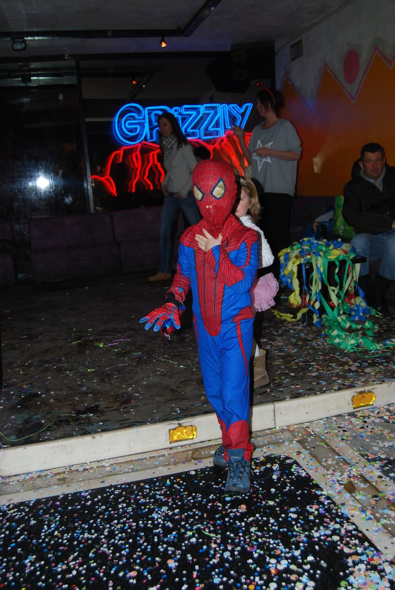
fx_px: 542
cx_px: 198
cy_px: 295
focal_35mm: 33
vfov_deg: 57.2
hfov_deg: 40.1
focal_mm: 22
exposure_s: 1/60
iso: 200
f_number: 3.8
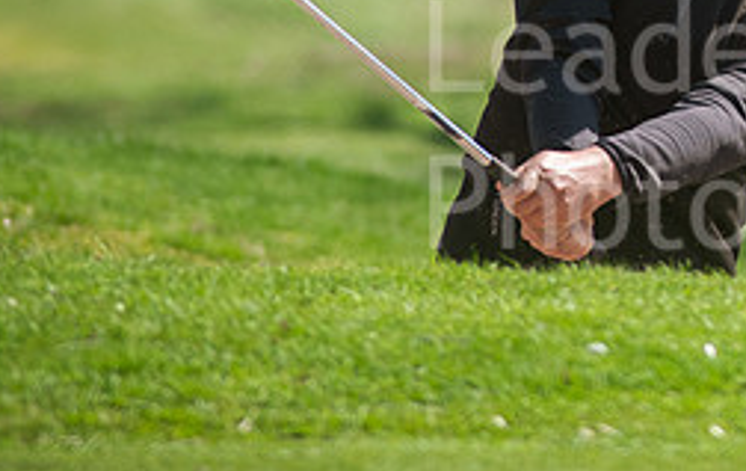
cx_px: 956
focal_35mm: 1342
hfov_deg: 1.6
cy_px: -116
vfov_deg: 1.0
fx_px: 27357
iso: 400
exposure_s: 1/2500
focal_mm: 300
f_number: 4
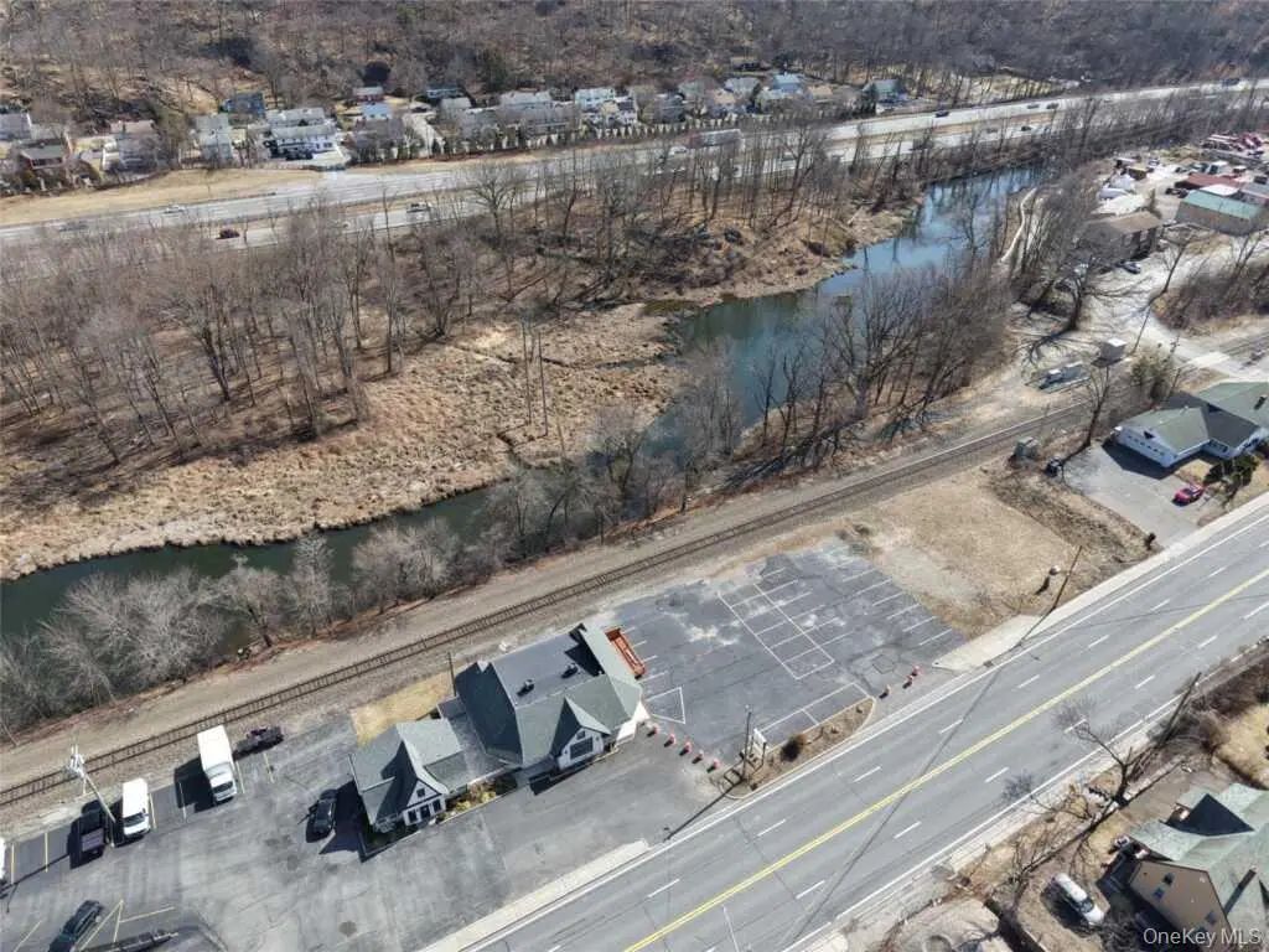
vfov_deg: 56.8
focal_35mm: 24
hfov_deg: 71.6
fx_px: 880
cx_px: 634
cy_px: 476
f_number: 1.8
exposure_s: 1/2000
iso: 130
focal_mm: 8.67
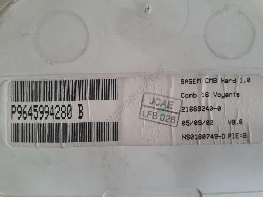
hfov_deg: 63.5
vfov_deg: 49.7
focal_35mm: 28
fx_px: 213
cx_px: 132
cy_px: 98
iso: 80
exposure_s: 1/33
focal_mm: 3.7
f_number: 1.9
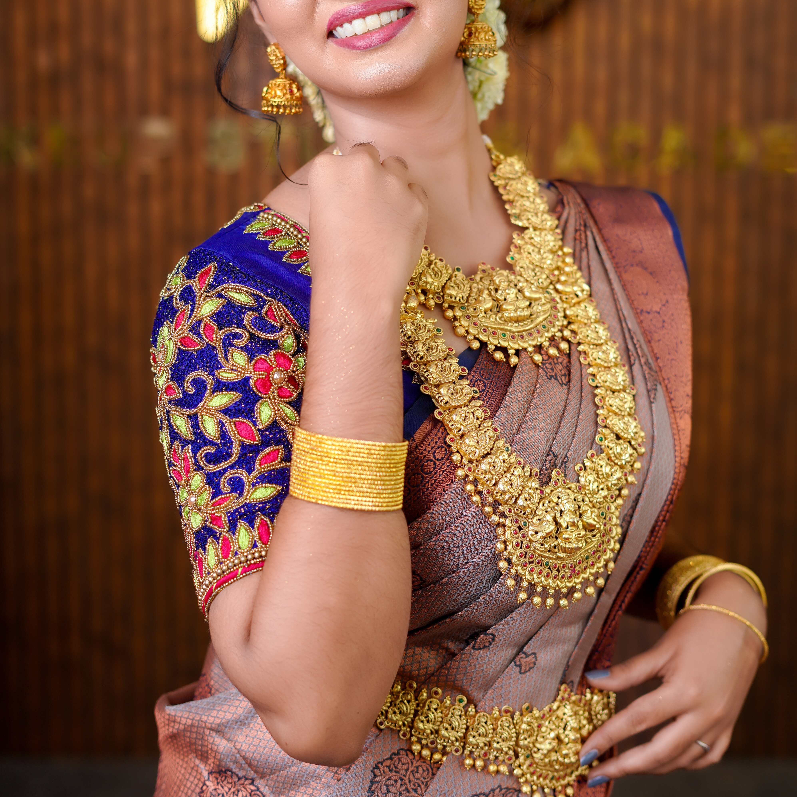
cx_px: 400
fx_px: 1667
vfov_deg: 26.8
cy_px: 301
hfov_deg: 26.9
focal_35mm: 64
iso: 160
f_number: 2.8
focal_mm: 50
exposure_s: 1/160
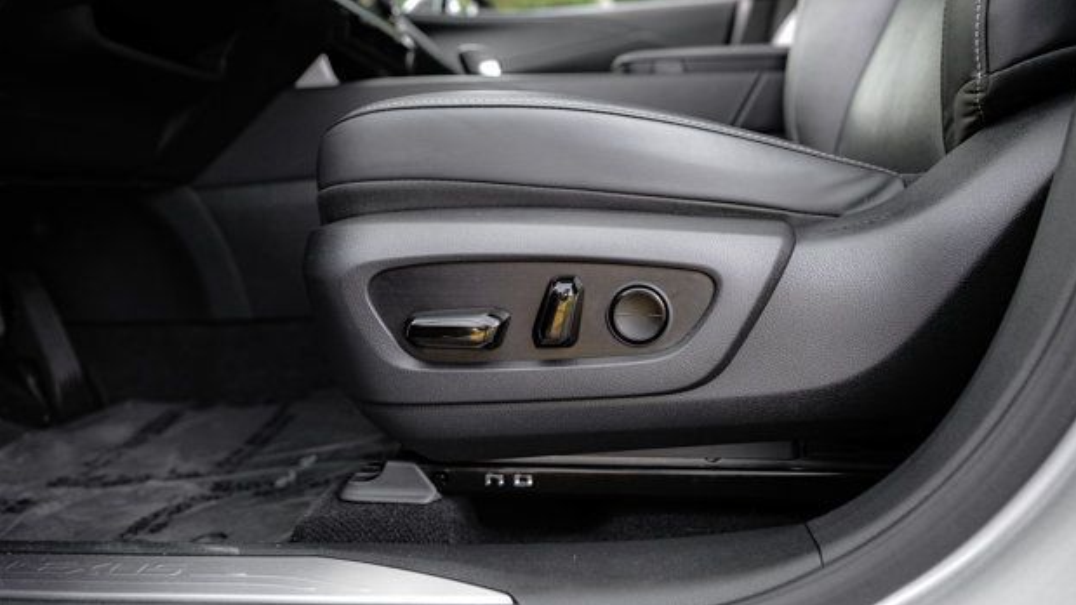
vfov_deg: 44.2
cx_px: 555
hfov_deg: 71.9
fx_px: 742
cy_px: 258
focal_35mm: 26
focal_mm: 24
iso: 500
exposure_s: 1/250
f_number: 2.8
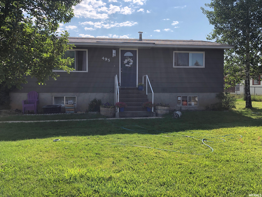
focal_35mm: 28
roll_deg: +0.1
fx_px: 212
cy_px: 98
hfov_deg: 63.4
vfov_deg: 49.7
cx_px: 131
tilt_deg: -1.4
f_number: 1.8
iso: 20
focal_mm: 3.99
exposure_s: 1/1412
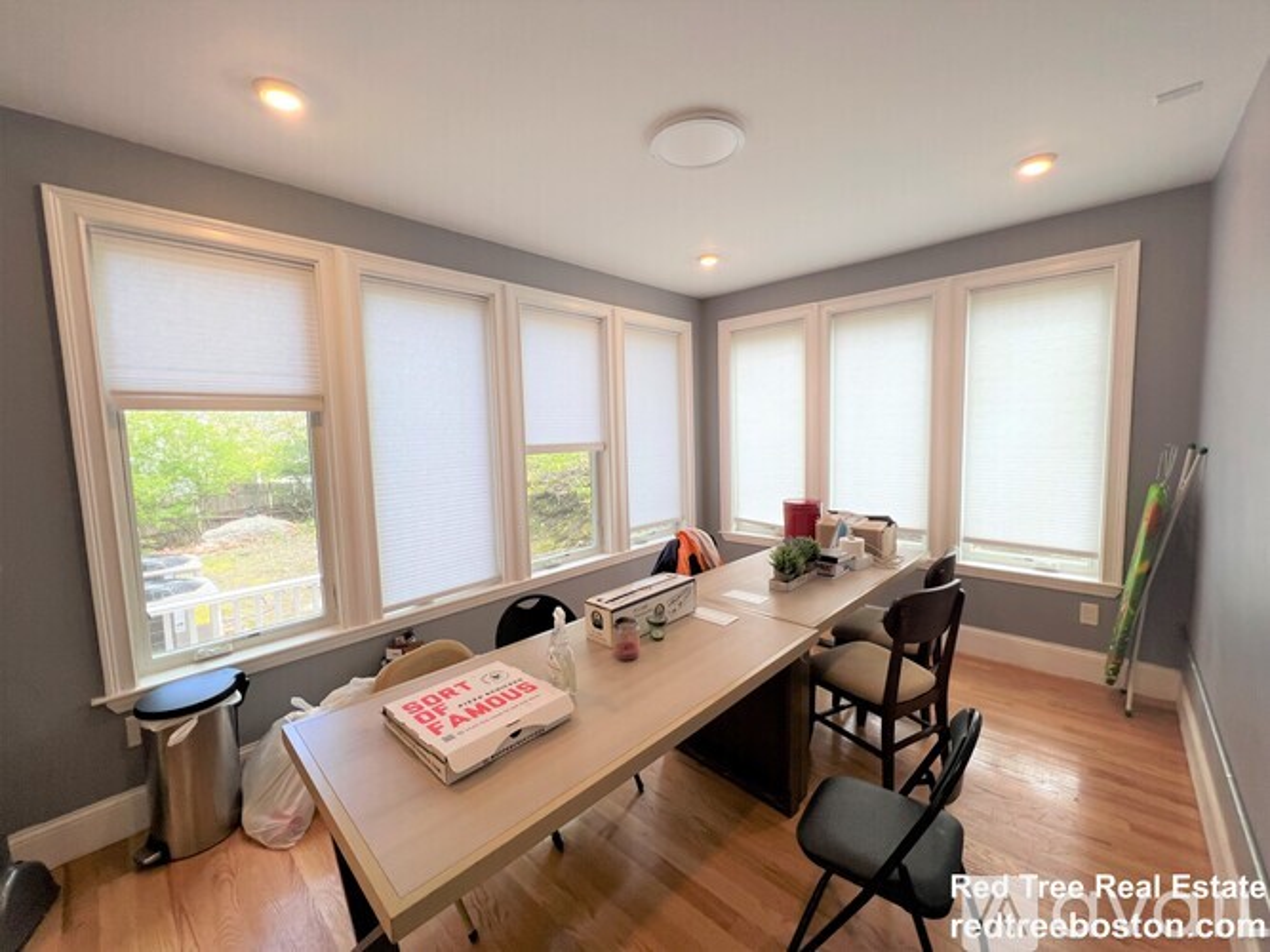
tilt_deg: -4.1
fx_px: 477
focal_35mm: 13
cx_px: 635
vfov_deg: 89.9
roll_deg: +2.1
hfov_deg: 106.2
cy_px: 476
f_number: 1.8
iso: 50
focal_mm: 1.57
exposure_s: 1/120
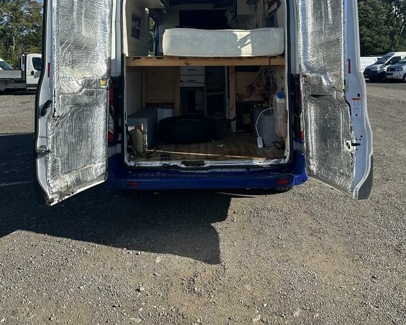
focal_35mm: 32
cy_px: 71
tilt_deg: -1.5
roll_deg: +1.0
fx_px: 385
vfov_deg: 43.9
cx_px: 205
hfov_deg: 55.7
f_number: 1.78
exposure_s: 1/3247
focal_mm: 6.86
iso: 80
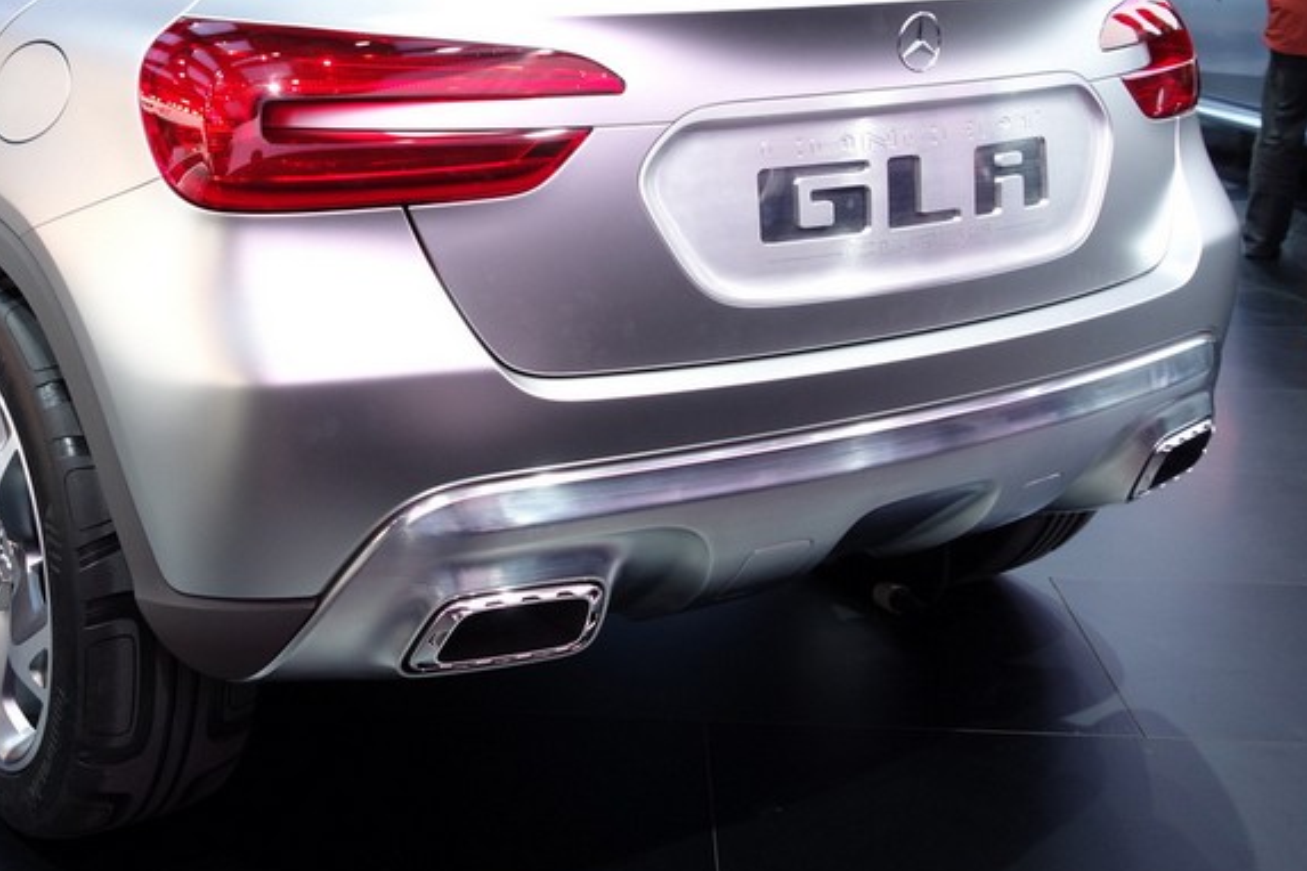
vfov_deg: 26.8
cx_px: 408
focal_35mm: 50
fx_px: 1815
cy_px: 261
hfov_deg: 39.0
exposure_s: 1/100
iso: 200
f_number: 2.2
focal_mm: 10.4
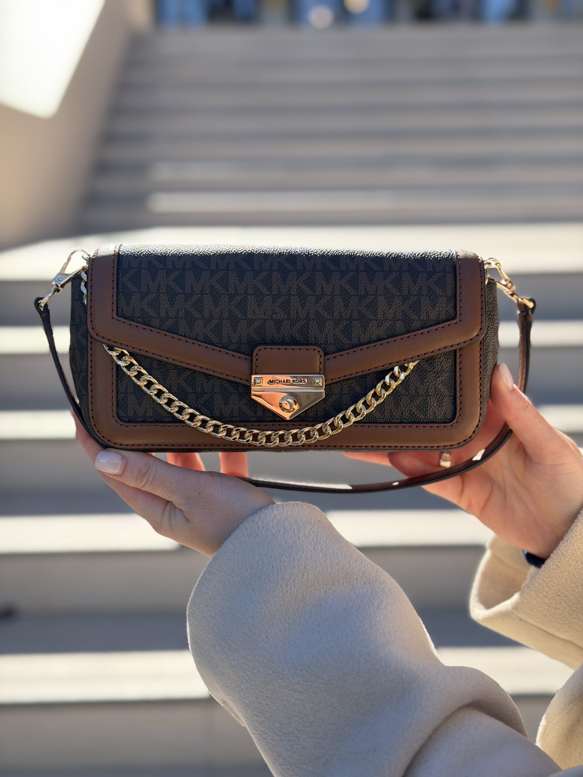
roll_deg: +0.5
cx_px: 292
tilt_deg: -9.9
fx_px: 1078
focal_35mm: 48
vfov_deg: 39.7
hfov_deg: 30.3
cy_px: 388
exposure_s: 1/1330
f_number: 1.78
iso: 100
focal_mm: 6.76
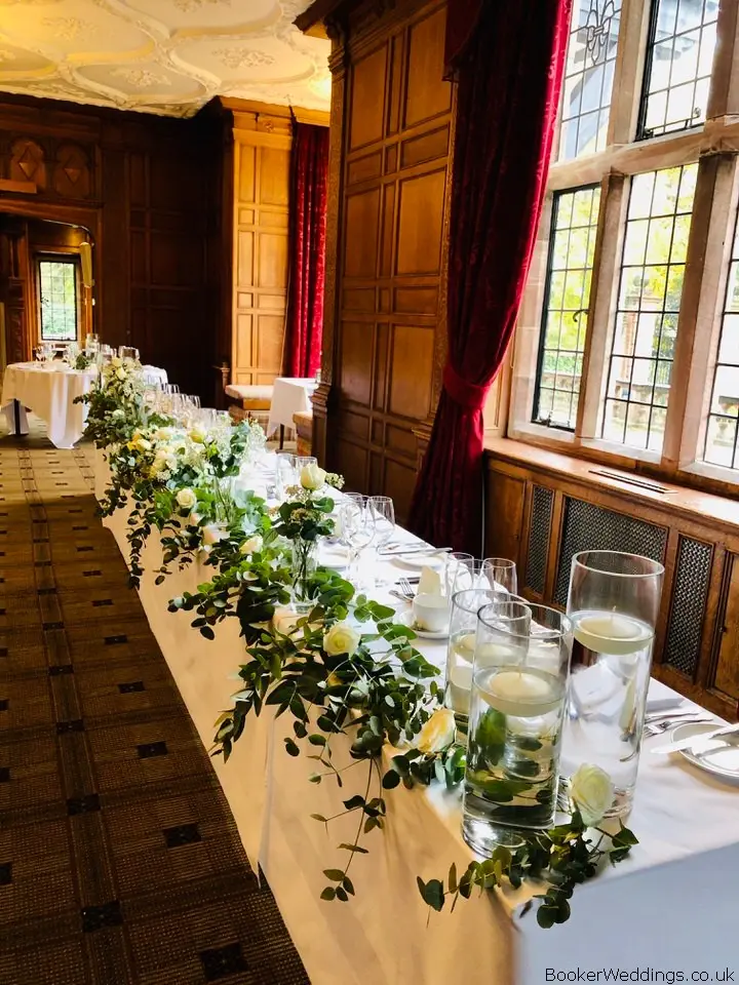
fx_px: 797
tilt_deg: -11.1
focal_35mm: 28
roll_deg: -1.8
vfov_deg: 63.4
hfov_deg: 49.7
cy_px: 492
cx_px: 370
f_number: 1.8
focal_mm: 4
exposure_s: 1/17
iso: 50
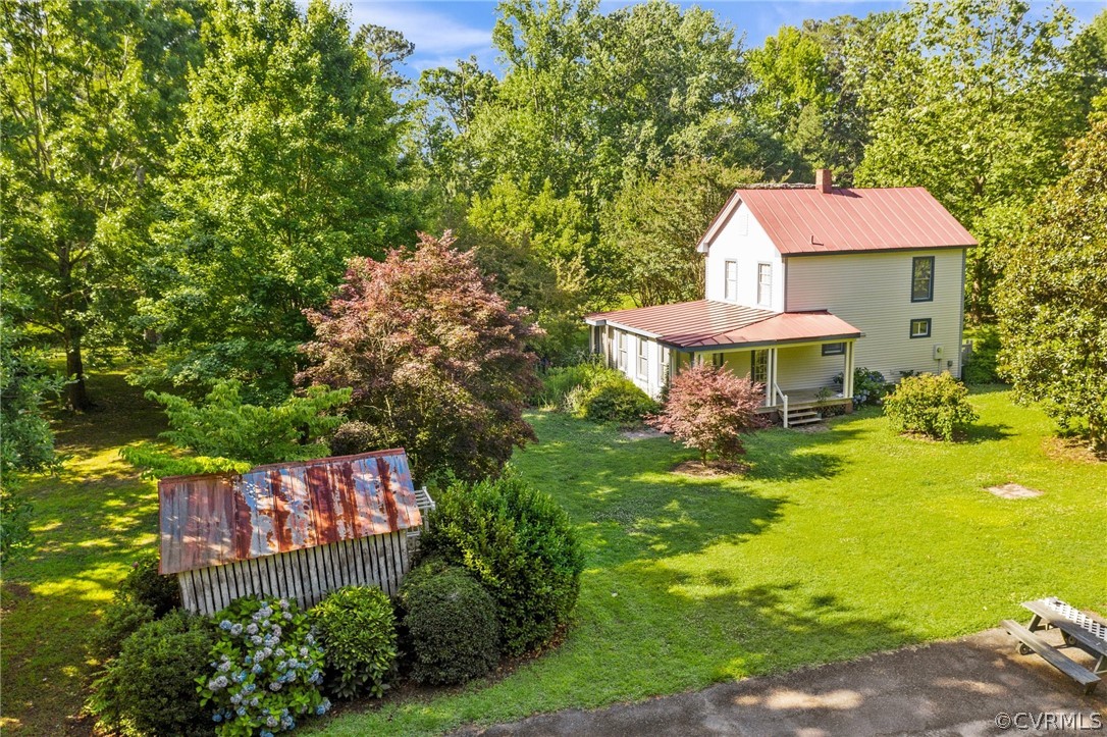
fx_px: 861
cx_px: 554
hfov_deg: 65.5
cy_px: 368
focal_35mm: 28
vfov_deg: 46.4
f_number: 3.2
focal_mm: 10.26
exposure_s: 1/30
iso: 200
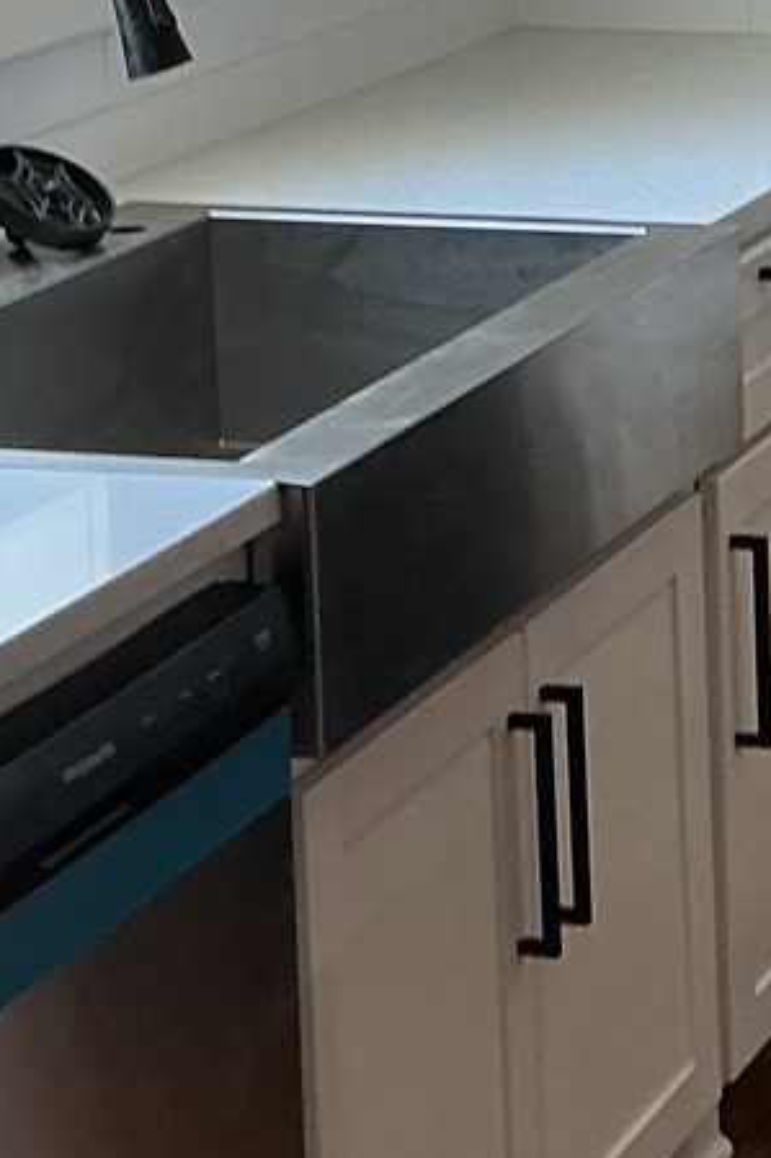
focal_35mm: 129
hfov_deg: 10.4
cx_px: 982
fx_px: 4147
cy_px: 15
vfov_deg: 15.6
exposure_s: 1/60
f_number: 1.8
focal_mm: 3
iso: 40
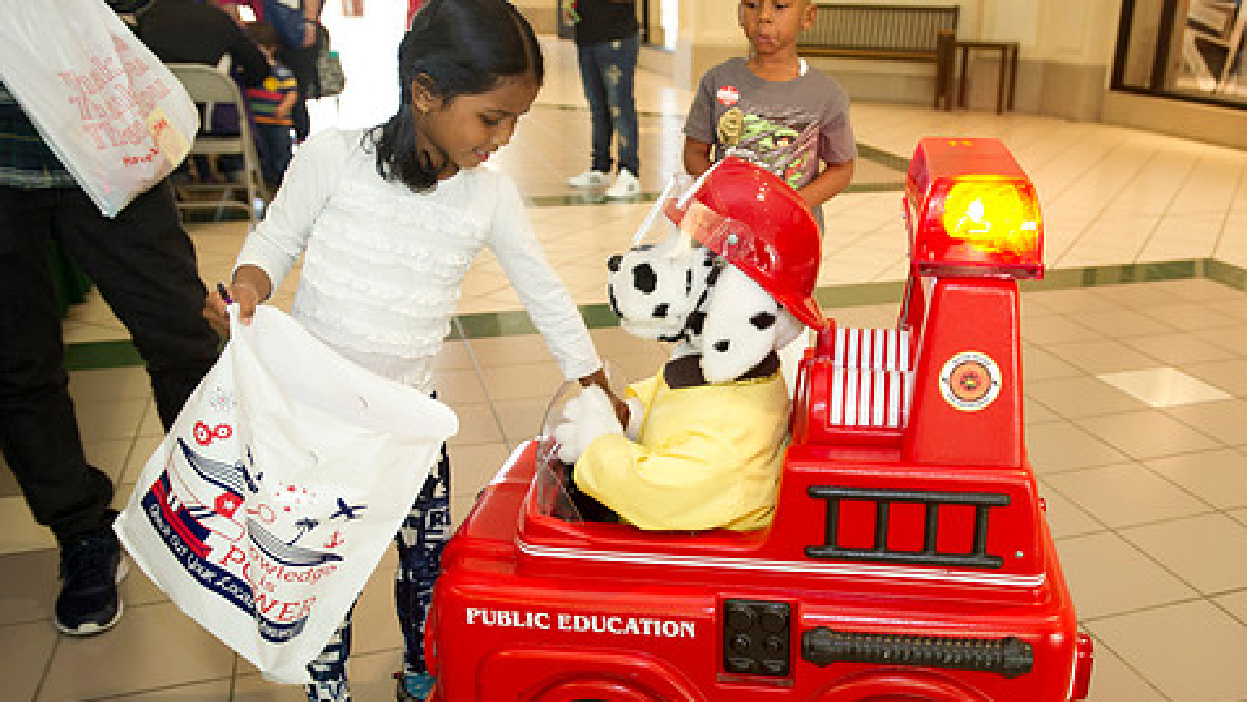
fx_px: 1091
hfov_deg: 59.1
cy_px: 420
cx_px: 730
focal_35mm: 33
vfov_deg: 35.5
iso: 1250
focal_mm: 26
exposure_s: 1/160
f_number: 2.8
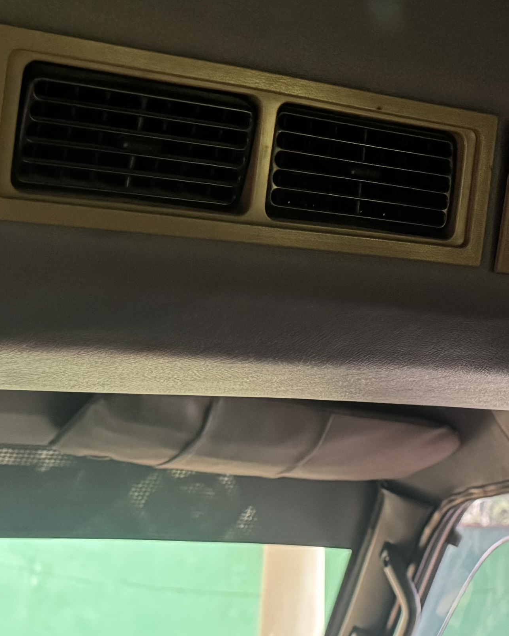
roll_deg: -0.1
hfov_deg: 17.6
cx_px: 606
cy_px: 288
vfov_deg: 23.0
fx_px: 1563
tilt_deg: +8.8
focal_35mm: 83
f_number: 1.78
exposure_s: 1/40
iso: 1000
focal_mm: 6.76
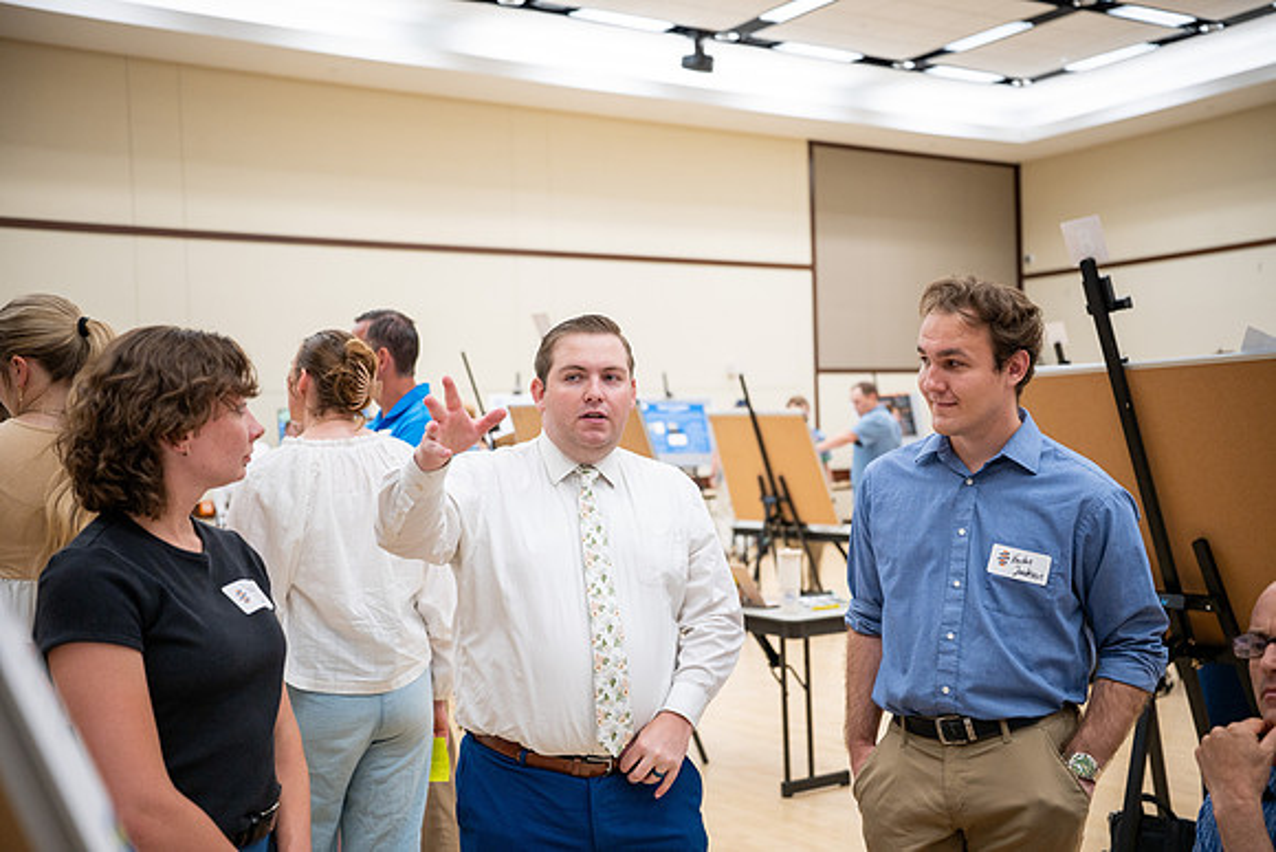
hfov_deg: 48.4
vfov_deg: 33.4
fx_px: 1418
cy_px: 426
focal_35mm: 40
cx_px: 638
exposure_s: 1/160
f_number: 2.8
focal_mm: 40
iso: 800
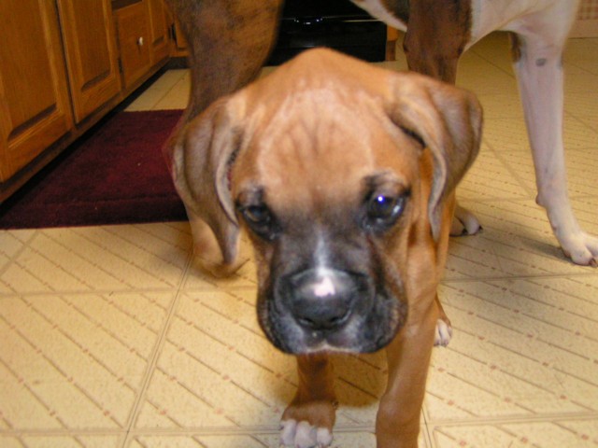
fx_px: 656
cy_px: 224
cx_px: 299
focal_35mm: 38
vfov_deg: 37.7
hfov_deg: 49.0
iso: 200
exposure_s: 1/40
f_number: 2.8
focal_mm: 5.8
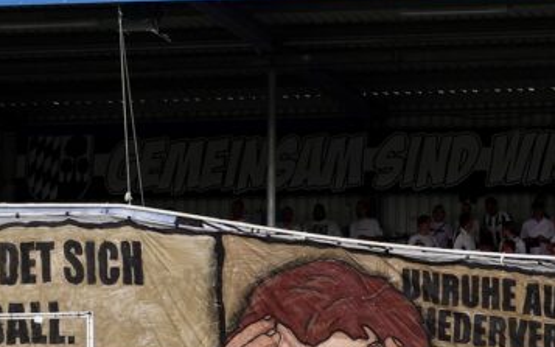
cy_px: 245
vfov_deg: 4.2
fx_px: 4703
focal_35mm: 311
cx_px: 370
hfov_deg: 6.8
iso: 100
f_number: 3.5
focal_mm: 24.79
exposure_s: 1/160
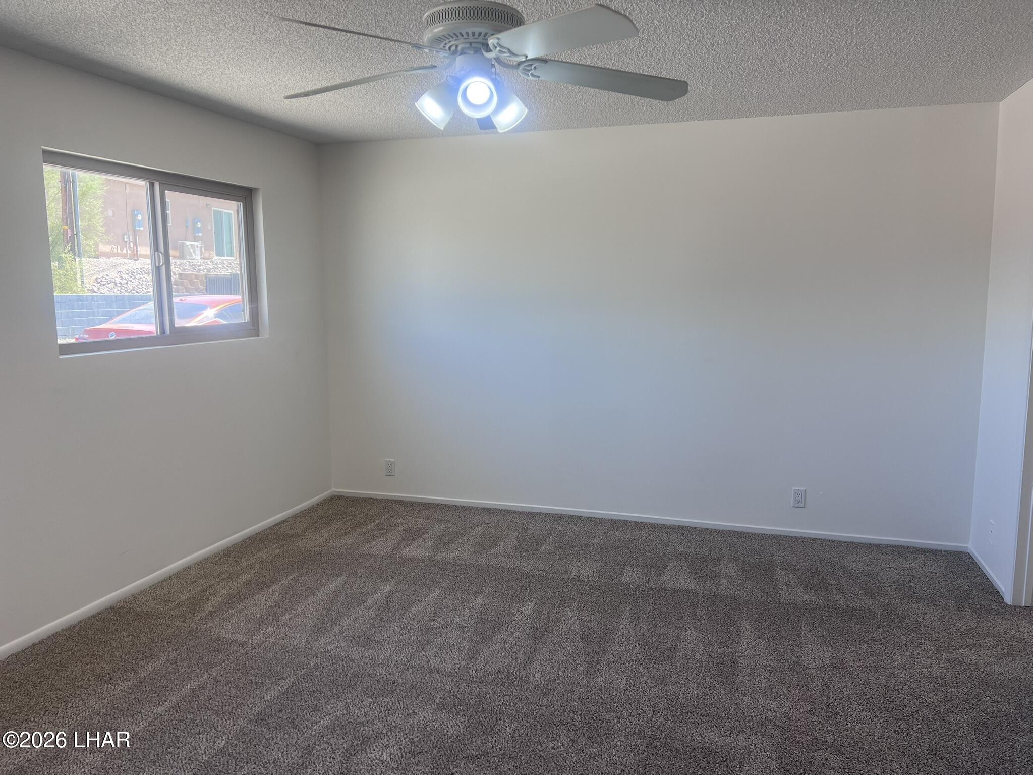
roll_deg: +0.2
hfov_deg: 67.3
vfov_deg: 53.1
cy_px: 388
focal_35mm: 26
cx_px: 516
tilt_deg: -9.1
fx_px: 776
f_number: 1.5
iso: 50
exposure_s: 1/160
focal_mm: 5.7
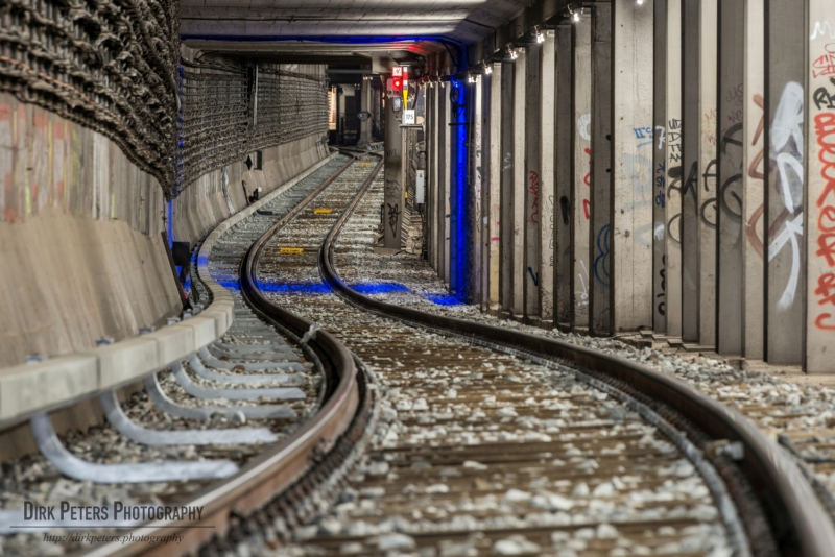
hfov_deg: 6.9
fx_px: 6960
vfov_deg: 4.6
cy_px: 278
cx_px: 418
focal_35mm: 300
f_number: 11
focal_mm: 300
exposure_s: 10
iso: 100
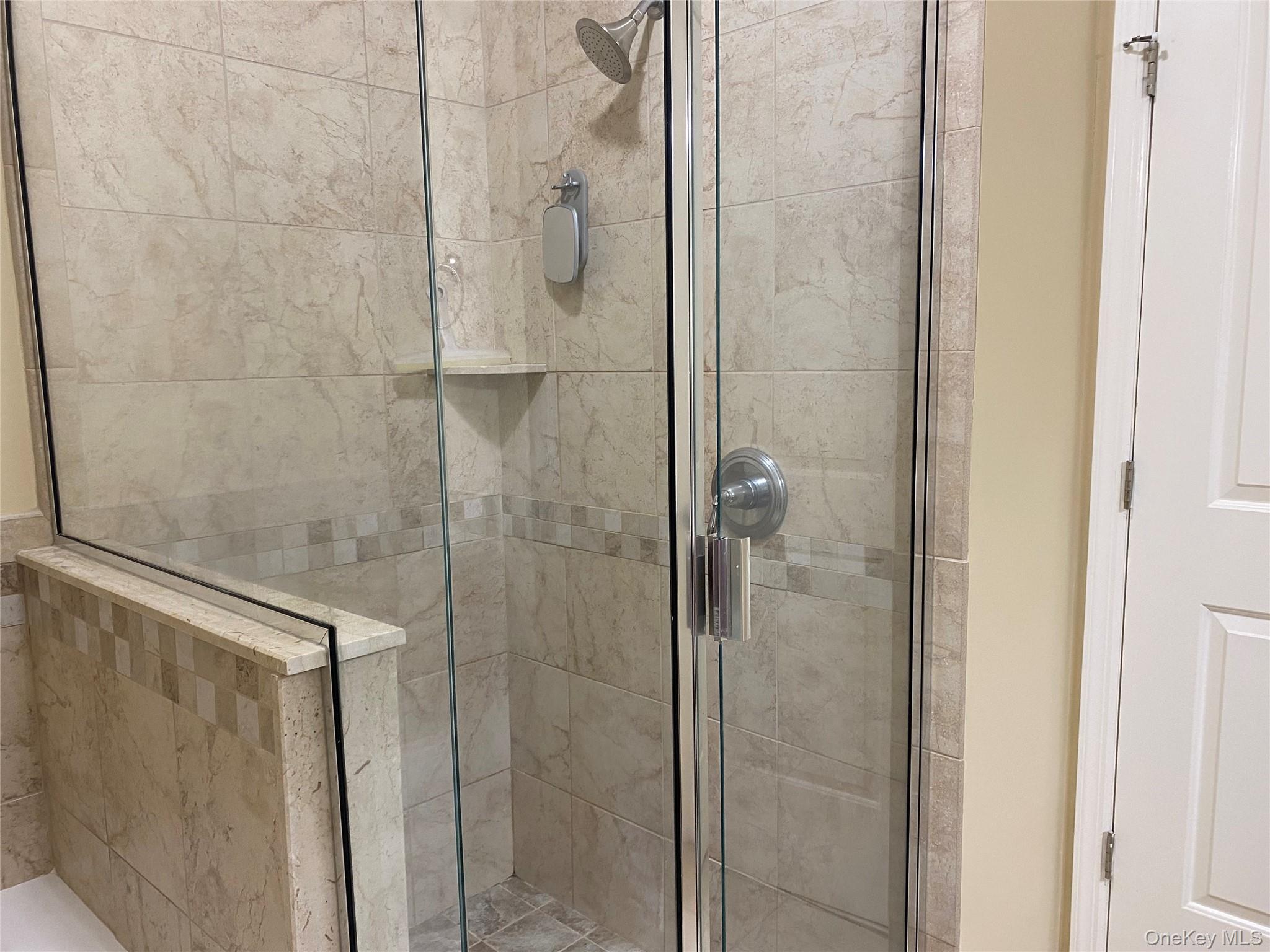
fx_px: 954
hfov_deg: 67.3
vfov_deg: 53.1
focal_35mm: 26
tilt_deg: -9.4
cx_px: 635
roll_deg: +1.8
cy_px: 476
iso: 80
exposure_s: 1/60
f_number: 1.8
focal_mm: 4.25
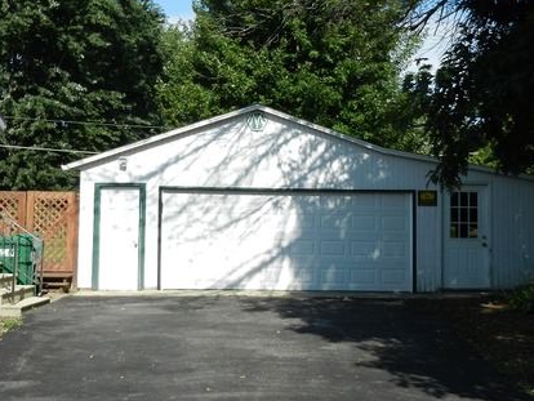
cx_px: 281
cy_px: 155
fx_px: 787
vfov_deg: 28.5
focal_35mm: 51
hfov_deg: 37.5
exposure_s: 1/1000
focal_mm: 5.9
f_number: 3.8
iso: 160
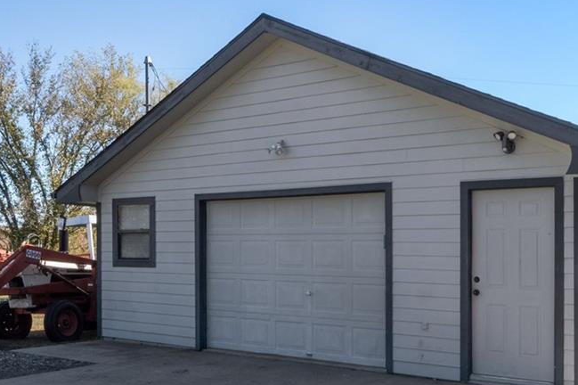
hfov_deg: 47.3
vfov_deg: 32.3
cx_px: 325
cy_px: 255
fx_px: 658
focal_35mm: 41
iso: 400
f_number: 16
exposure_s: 1/125
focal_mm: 13
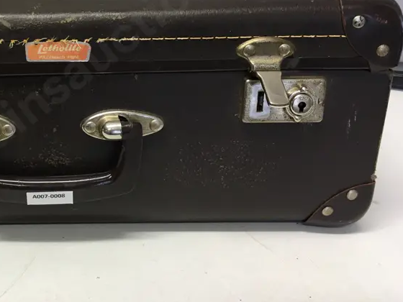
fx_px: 617
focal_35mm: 53
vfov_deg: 27.3
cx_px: 48
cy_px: 96
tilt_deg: -19.3
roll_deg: +0.5
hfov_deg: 34.4
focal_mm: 4.15
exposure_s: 1/33
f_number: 2.2
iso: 50
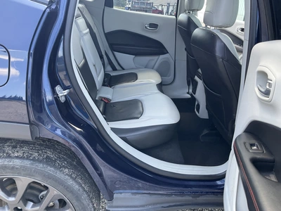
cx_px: 140
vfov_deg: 48.2
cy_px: 106
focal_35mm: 29
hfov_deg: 61.7
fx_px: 235
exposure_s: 1/122
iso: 40
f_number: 1.8
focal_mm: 3
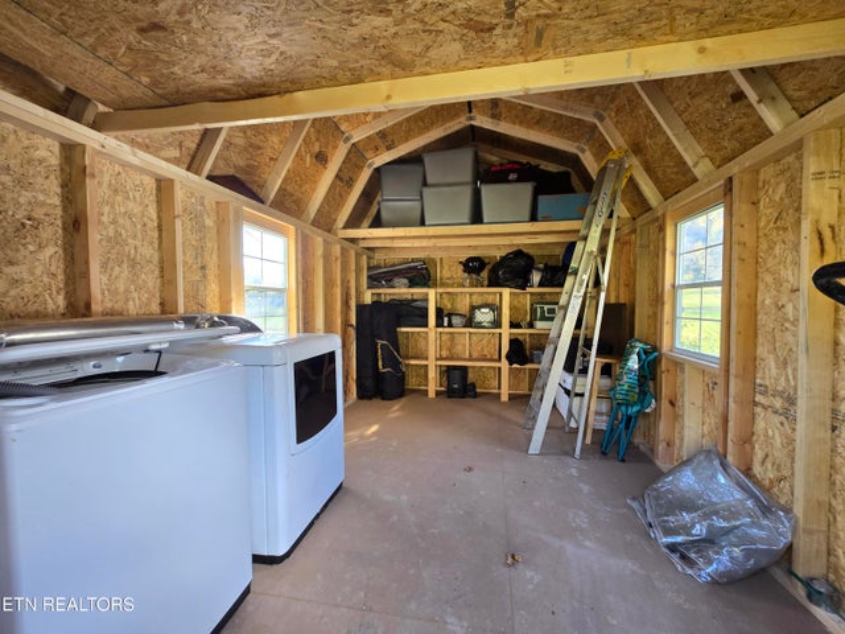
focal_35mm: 13
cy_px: 317
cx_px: 422
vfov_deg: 89.9
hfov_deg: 106.2
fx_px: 317
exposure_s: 1/60
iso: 125
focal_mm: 2.2
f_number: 2.2
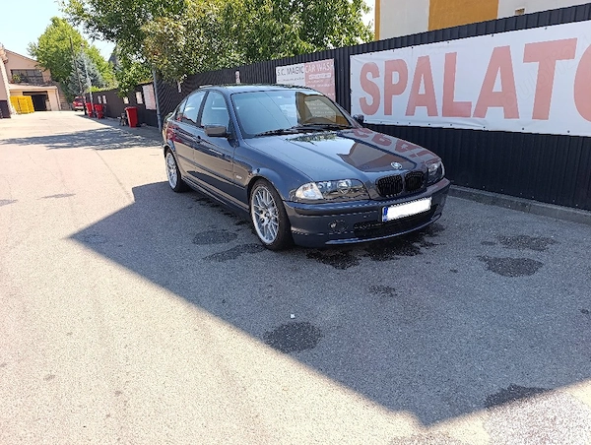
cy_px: 222
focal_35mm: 23
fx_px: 393
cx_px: 296
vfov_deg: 59.0
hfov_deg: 73.8
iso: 50
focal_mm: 6.14
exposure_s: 1/159
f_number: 1.6
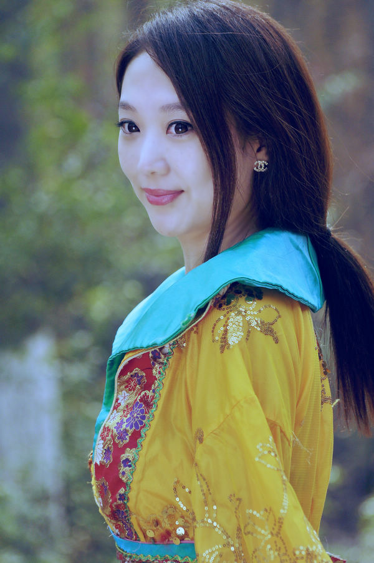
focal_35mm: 202
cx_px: 187
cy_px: 282
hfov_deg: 6.8
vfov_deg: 10.2
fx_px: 3163
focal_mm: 135
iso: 200
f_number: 4.2
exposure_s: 1/1250
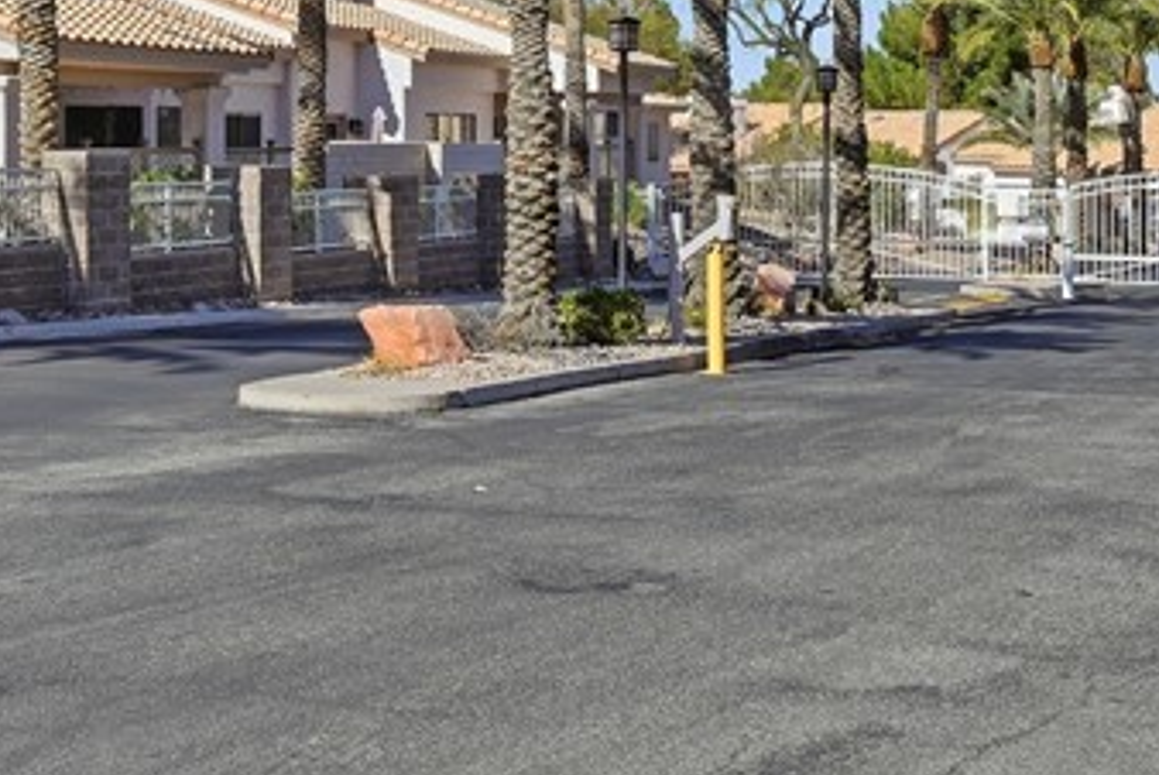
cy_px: 69
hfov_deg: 32.1
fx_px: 2017
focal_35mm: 63
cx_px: 580
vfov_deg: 21.2
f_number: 9
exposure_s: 1/2000
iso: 100
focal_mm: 19.5
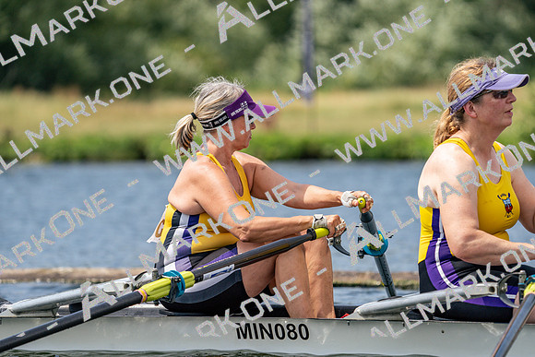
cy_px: 178
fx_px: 5515
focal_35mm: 371
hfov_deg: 5.6
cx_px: 268
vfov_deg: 3.7
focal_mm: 371
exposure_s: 1/1600
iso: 250
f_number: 6.3
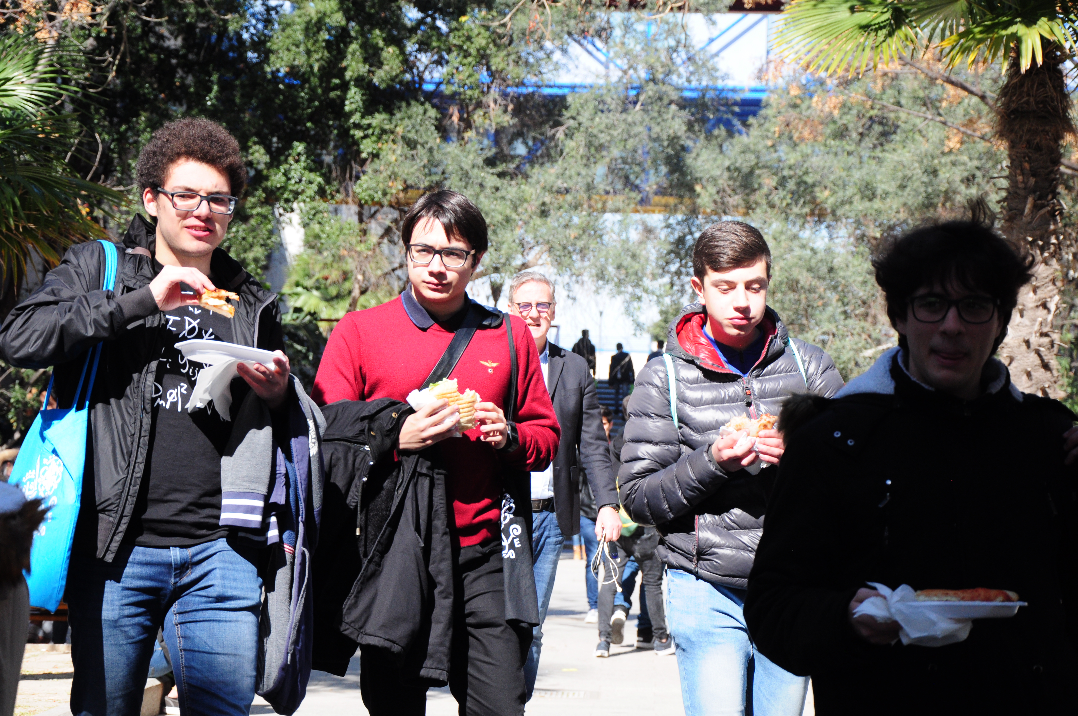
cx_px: 539
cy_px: 358
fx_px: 3140
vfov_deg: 13.0
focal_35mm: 105
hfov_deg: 19.5
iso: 640
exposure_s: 1/800
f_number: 7.1
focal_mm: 70
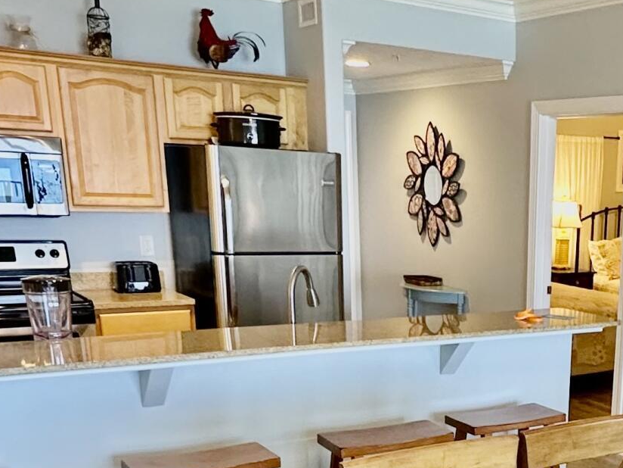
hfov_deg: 35.3
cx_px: 559
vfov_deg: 26.9
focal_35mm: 51
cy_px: 478
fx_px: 918
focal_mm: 2.22
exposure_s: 1/60
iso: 250
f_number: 2.2
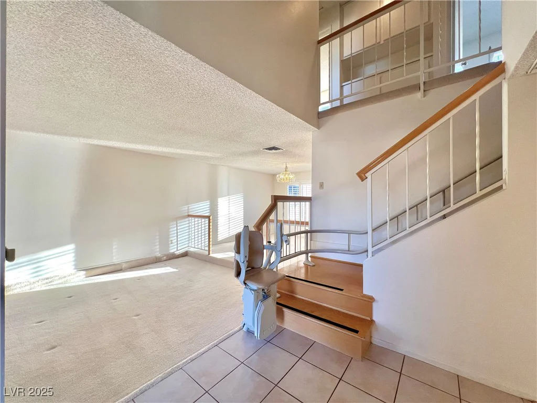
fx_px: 202
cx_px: 268
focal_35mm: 13
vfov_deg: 89.9
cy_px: 202
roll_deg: -0.5
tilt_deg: +0.6
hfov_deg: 106.2
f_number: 1.8
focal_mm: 1.57
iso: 160
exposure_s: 1/120
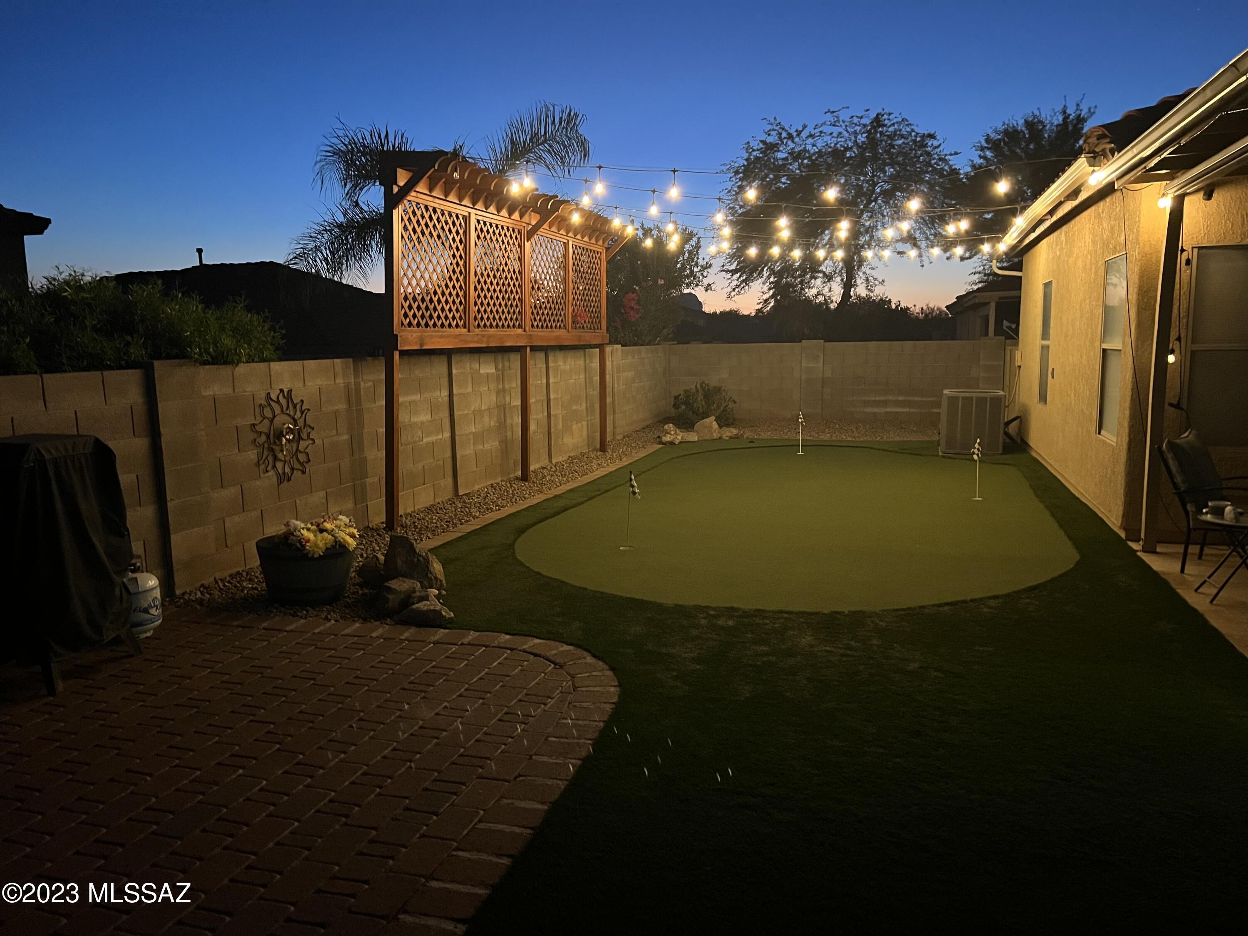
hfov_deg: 67.3
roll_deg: +1.1
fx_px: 937
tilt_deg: -8.1
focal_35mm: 26
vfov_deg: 53.1
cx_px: 624
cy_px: 468
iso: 800
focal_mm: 5.7
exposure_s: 1/30
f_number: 1.5
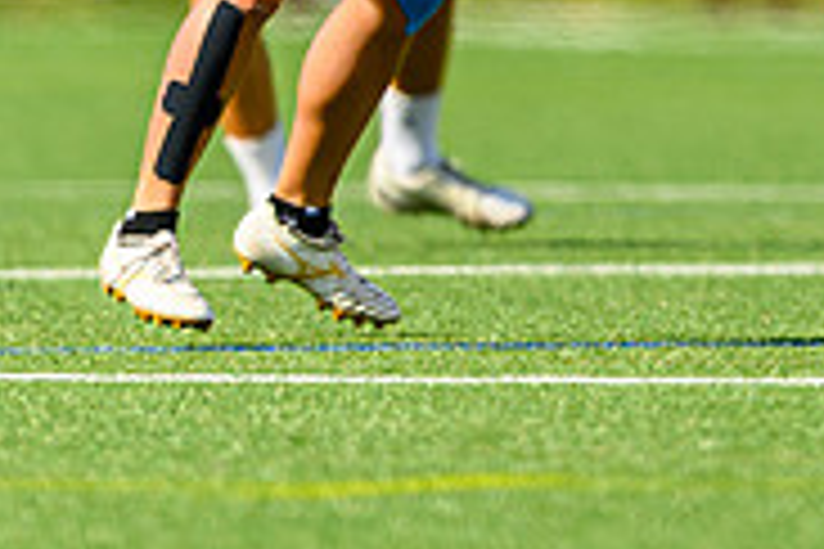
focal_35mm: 1675
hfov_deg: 1.2
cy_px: -314
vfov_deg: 0.8
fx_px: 38336
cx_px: 893
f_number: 3.2
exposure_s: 1/1600
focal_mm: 400
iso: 100
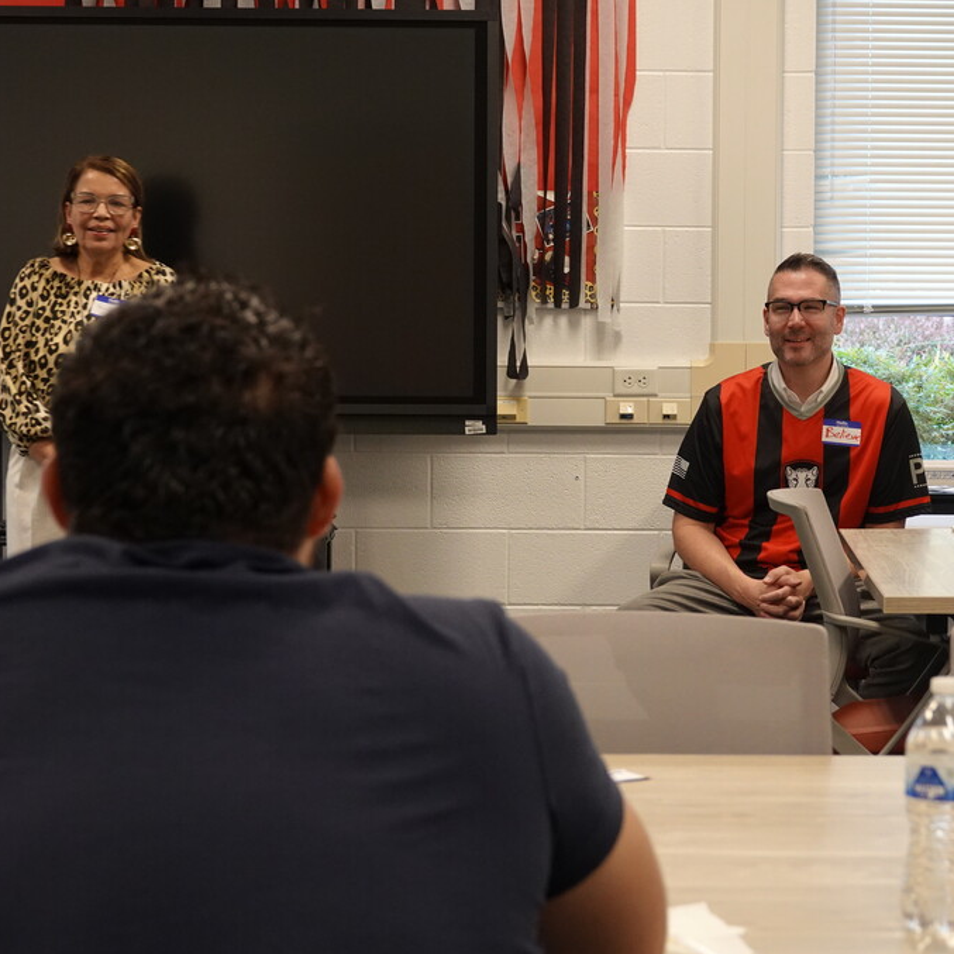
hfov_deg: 17.5
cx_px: 638
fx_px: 3087
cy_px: 480
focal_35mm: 99
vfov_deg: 17.6
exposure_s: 1/80
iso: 800
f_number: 3.5
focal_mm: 28.07
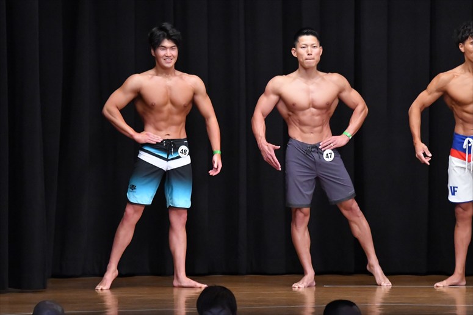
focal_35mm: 255
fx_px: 3349
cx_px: 236
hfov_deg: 8.1
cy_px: 158
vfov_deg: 5.4
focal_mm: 170
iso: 8000
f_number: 5.6
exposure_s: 1/400
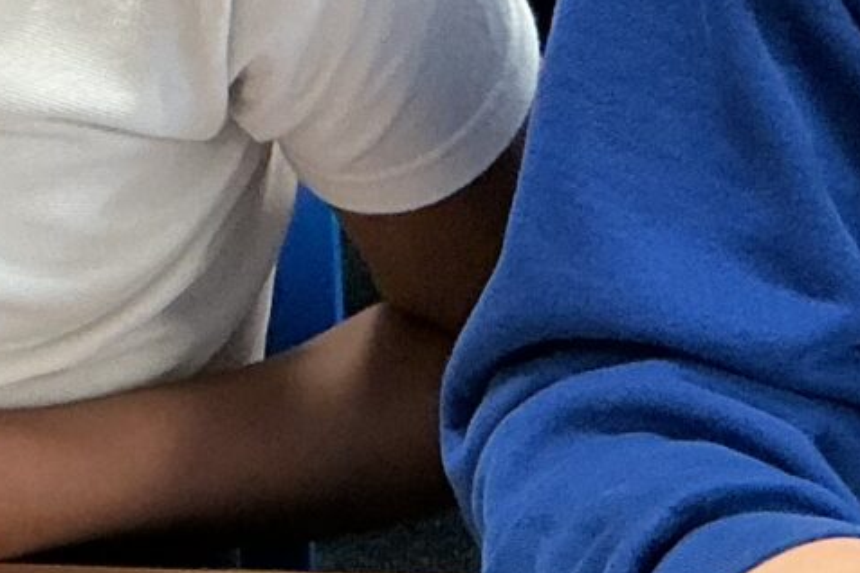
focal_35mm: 162
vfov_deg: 8.4
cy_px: 706
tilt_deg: -46.3
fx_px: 3870
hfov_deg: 12.7
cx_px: 409
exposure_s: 1/60
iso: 125
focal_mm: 3
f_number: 1.8
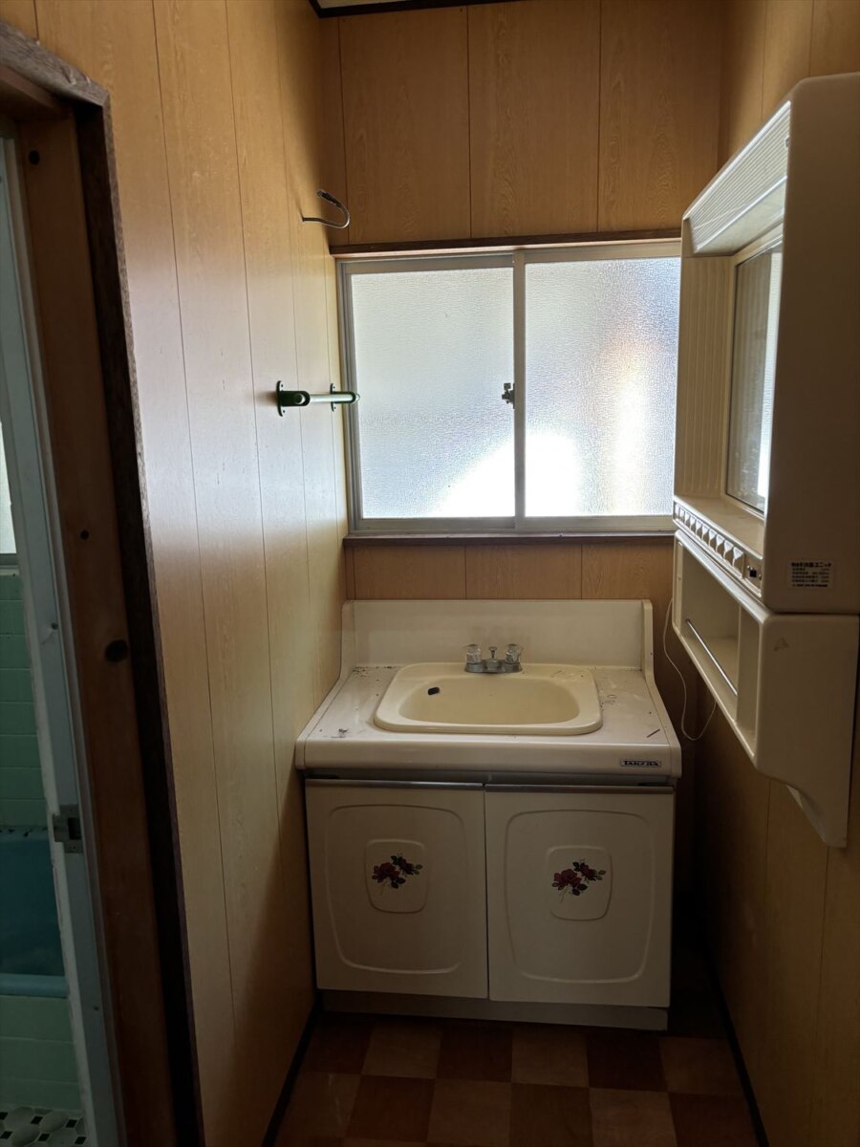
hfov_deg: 53.1
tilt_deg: -11.6
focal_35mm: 26
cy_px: 574
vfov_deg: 67.3
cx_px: 430
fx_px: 861
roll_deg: +0.9
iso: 125
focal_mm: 5.96
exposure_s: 1/121
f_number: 1.6
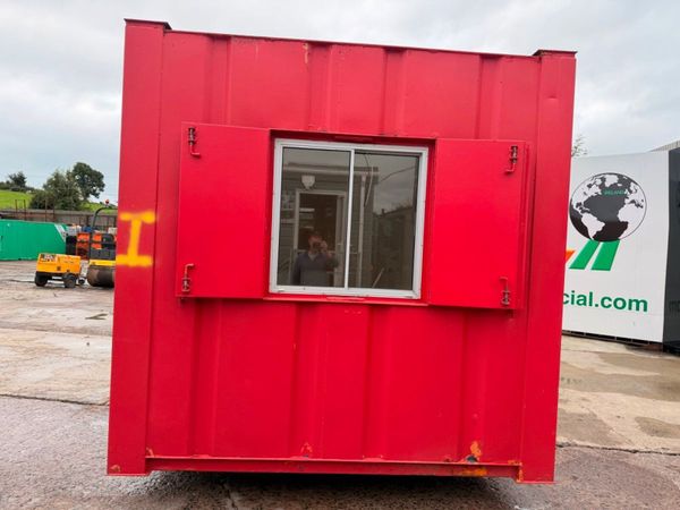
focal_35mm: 24
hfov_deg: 71.6
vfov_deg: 56.8
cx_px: 340
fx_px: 471
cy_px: 255
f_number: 1.78
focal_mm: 6.76
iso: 100
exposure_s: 1/715
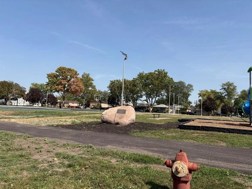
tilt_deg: +3.4
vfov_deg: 53.1
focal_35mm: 26
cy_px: 94
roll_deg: -1.0
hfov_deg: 67.3
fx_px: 189
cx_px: 126
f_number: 1.6
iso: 50
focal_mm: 5.96
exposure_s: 1/3279
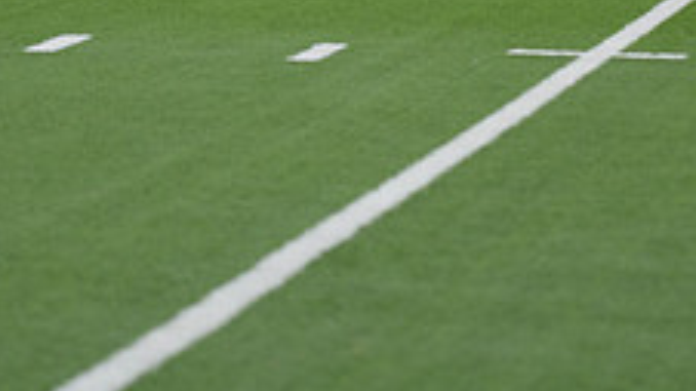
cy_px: -186
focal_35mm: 256
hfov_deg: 8.4
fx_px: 4723
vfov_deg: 4.7
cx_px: 262
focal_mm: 95
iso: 2000
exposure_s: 1/640
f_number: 2.8
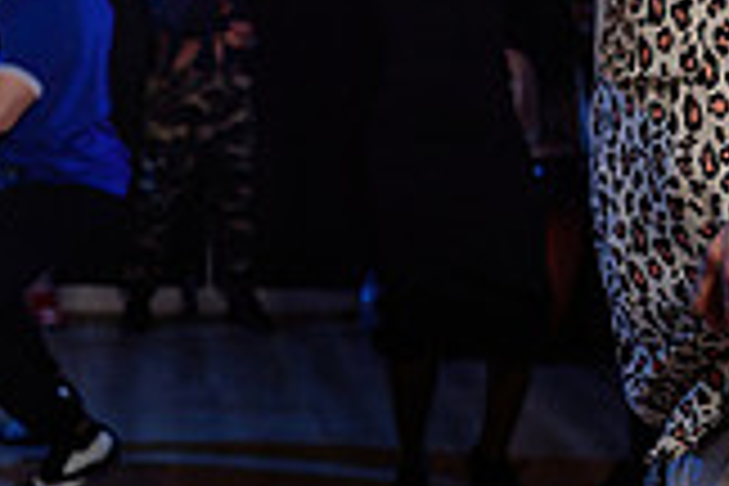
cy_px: 200
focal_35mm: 86
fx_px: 1741
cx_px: 135
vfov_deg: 15.9
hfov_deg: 23.3
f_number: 2.8
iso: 500
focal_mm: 24
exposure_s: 1/125
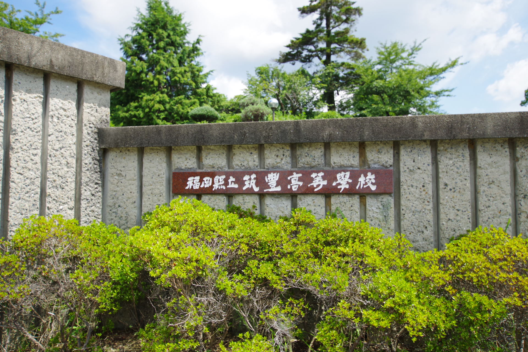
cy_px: 176
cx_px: 264
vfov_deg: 43.6
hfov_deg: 61.9
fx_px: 440
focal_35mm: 30
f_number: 5.6
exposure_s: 1/250
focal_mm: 20
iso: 200
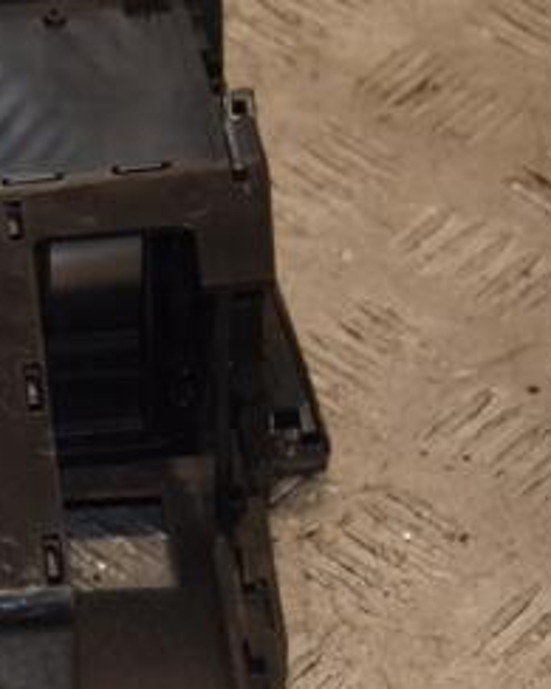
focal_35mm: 180
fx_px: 3671
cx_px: -212
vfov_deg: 10.7
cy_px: 474
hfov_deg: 8.4
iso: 800
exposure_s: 1/200
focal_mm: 52
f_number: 5
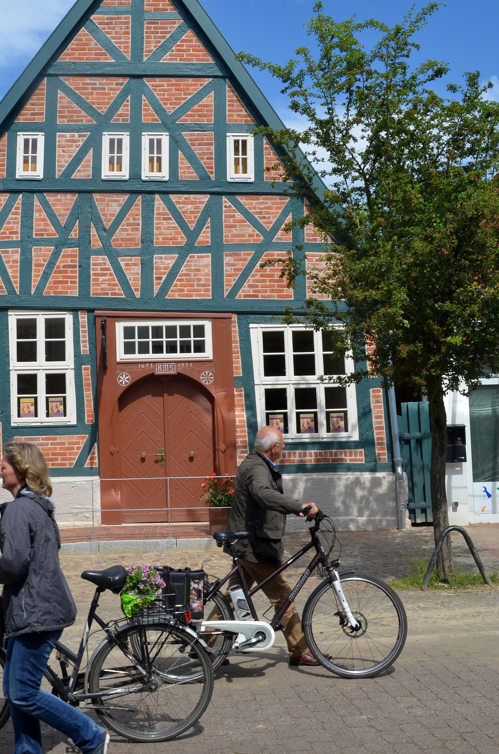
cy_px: 318
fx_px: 1002
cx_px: 160
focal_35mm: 48
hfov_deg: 27.8
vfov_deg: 41.1
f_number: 10
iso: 200
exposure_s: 1/400
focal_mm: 20
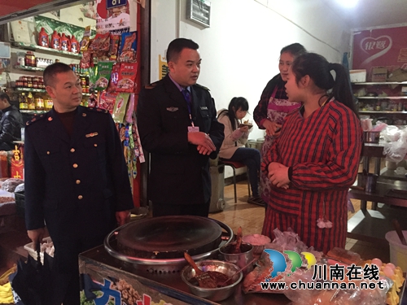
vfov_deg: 48.2
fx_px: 341
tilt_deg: -6.0
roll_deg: -1.0
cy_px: 152
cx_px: 204
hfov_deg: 61.7
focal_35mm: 29
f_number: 2.2
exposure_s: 1/17
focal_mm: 4.15
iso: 320
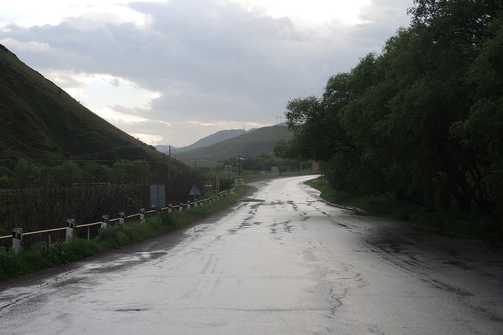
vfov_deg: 22.6
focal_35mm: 60
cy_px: 143
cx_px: 221
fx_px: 838
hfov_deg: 33.4
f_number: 2.5
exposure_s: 1/500
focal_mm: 9.9
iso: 80
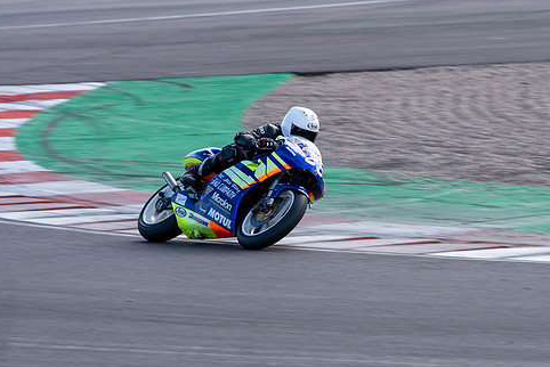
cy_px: 165
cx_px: 333
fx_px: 4678
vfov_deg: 4.5
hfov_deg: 6.7
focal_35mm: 306
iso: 125
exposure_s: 1/250
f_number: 6.3
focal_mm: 200
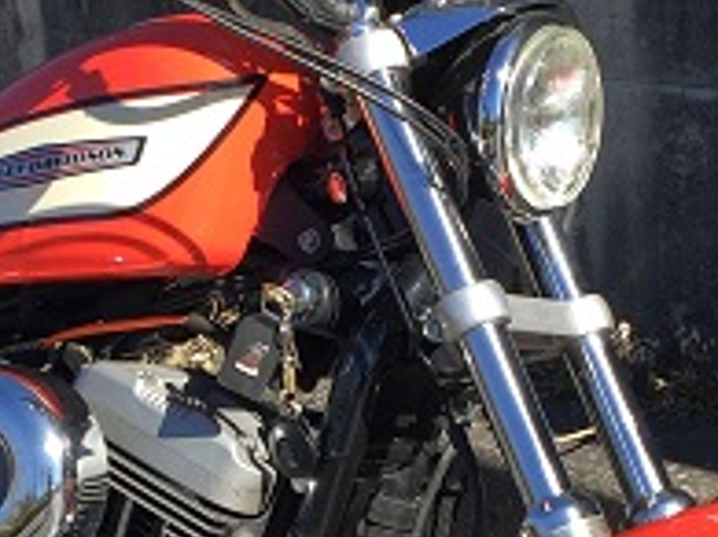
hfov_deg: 18.6
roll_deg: +6.6
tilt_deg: -20.5
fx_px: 2177
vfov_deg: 13.8
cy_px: 605
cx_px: 158
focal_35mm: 105
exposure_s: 1/879
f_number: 2.2
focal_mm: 4.15
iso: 32
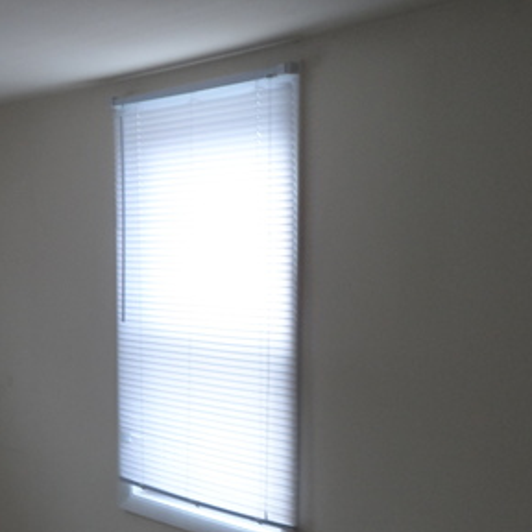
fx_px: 956
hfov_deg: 29.8
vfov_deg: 30.8
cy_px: 368
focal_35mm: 55
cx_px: 57
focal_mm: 4.9
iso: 200
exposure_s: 1/30
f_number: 3.1
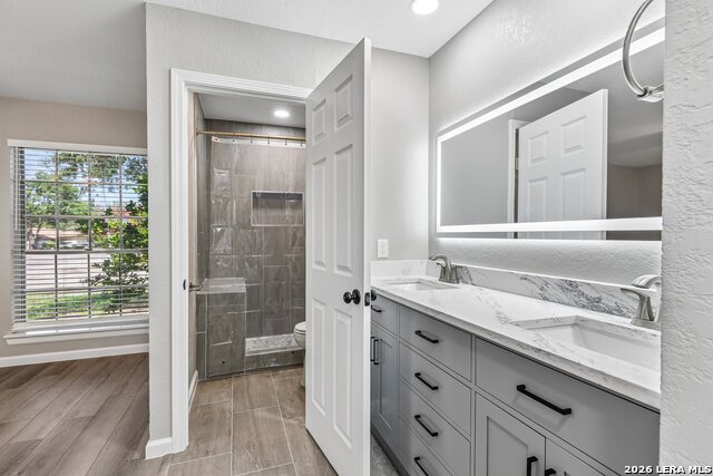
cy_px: 238
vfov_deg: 73.8
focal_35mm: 16
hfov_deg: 96.7
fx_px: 317
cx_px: 356
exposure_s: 1/15
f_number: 8
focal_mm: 16
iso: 450
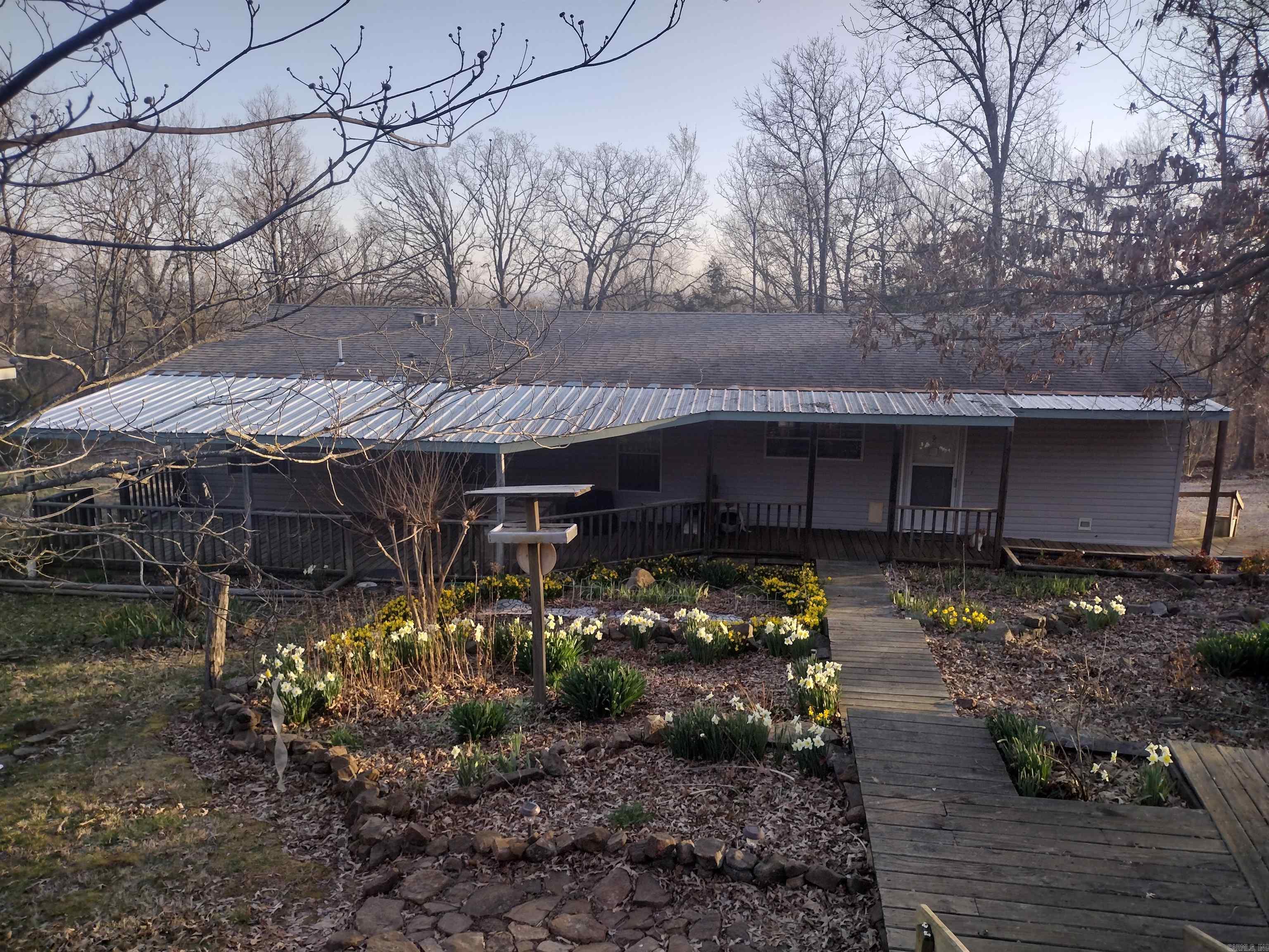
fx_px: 990
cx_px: 634
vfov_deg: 51.4
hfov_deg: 65.3
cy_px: 476
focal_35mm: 27
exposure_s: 1/753
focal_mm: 4.71
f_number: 1.7
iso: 100
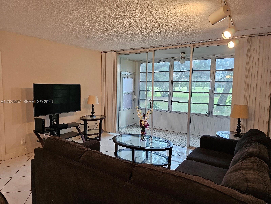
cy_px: 102
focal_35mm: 23
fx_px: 180
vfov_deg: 58.9
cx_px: 136
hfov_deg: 73.9
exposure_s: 1/120
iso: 250
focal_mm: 6.3
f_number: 1.7
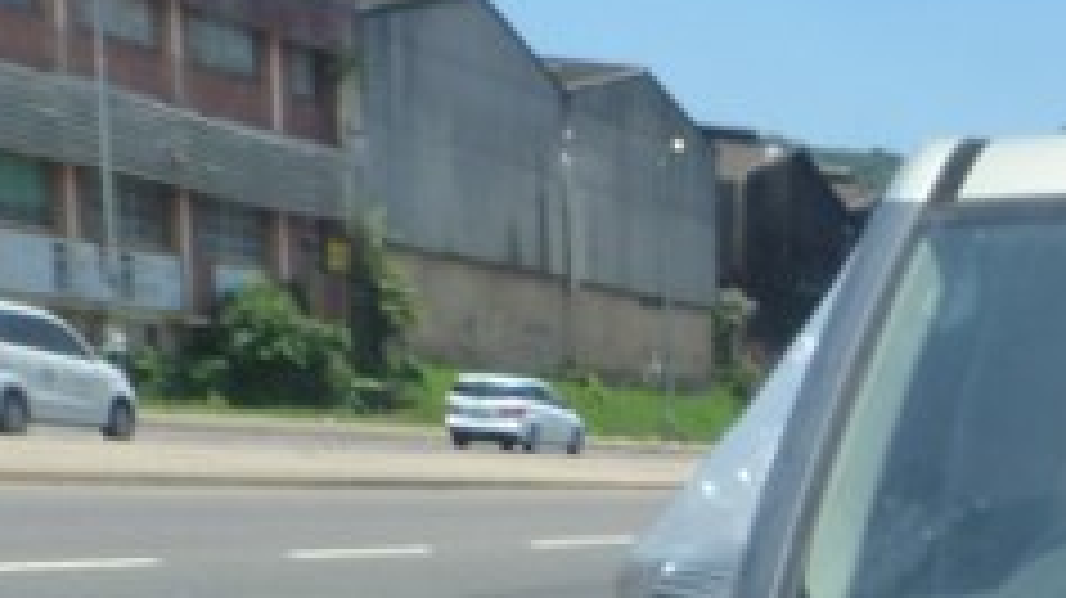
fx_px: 2599
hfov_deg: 19.6
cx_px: 1682
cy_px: 1299
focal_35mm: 92
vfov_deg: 11.5
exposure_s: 1/250
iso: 125
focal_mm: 4.5
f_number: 5.6
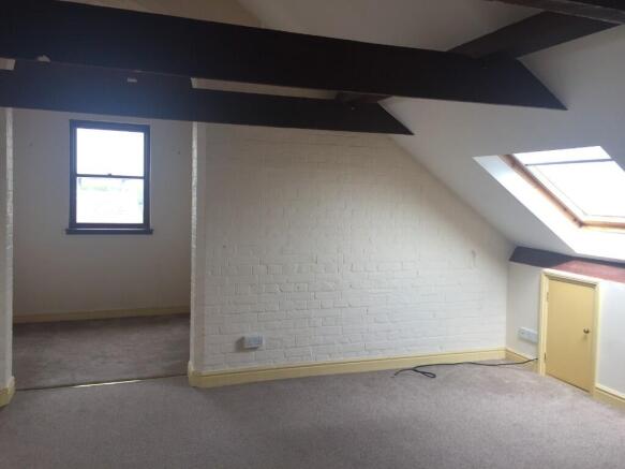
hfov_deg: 61.7
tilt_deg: -4.3
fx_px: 523
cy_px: 234
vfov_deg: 48.2
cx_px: 312
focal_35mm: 29
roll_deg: -1.9
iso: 32
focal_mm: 4.15
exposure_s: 1/100
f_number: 2.2
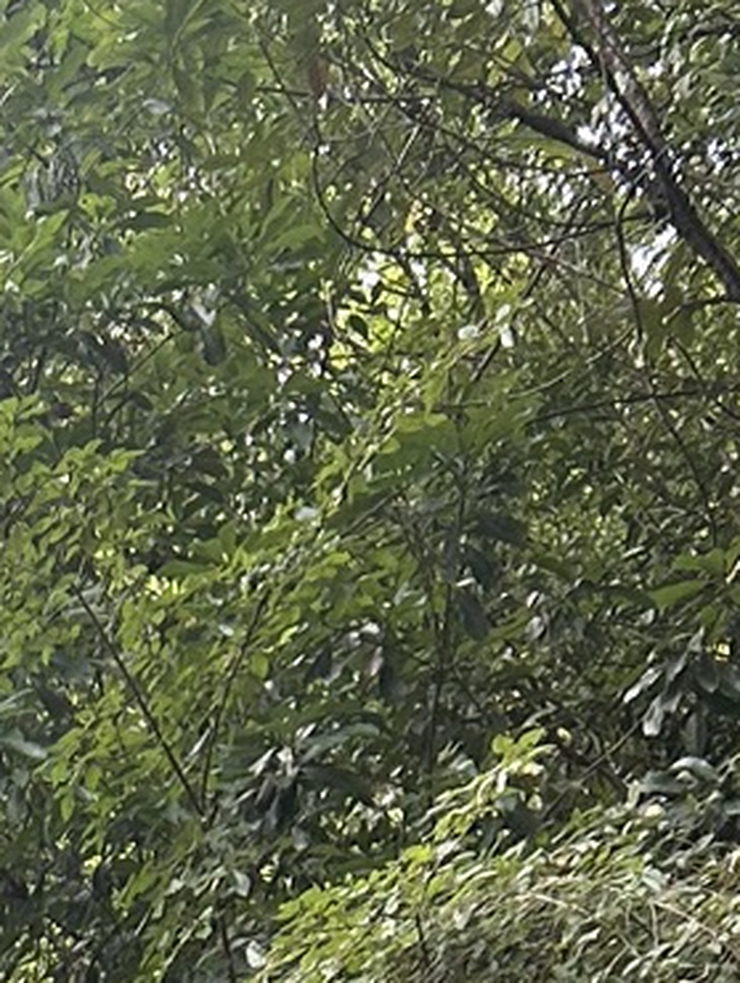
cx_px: -560
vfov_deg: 11.7
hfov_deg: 10.1
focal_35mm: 140
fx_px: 3984
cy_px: 2297
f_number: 1.5
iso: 80
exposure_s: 1/121
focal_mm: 5.7
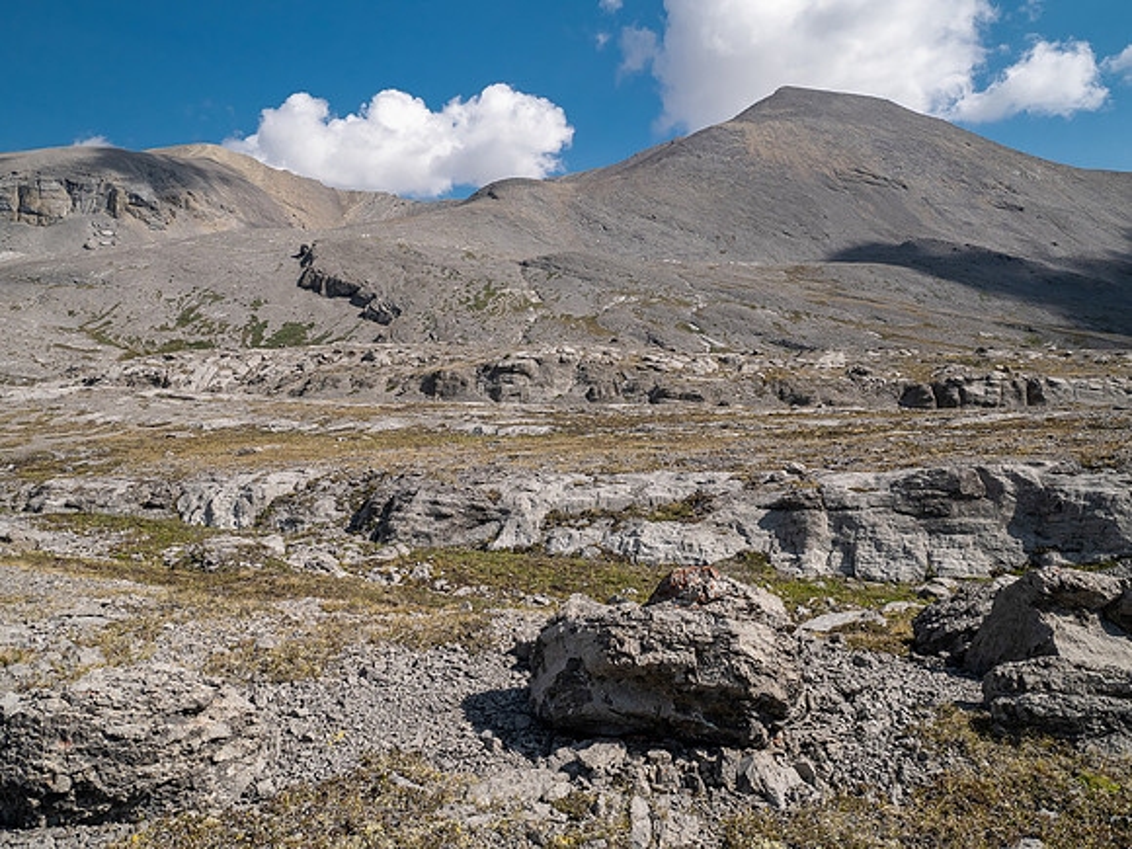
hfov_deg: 71.6
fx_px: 785
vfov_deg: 56.8
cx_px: 566
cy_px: 424
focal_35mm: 24
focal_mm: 12
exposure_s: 1/320
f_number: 8
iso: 200
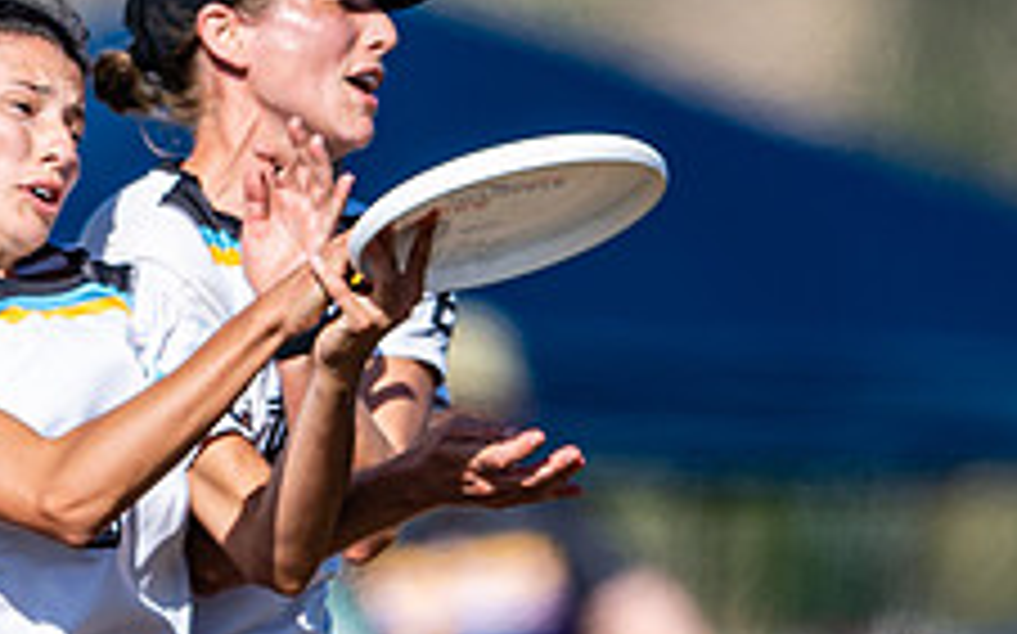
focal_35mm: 2051
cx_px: 347
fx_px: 56818
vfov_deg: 0.6
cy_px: 679
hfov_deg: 1.0
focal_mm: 400
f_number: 2.8
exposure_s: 1/2500
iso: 100
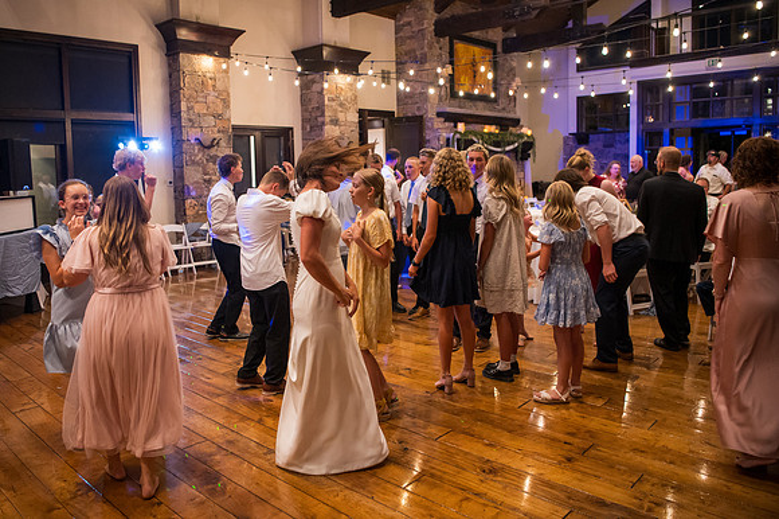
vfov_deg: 48.4
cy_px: 233
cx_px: 349
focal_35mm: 27
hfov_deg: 67.9
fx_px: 576
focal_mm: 24
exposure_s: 1/200
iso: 6400
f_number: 2.8
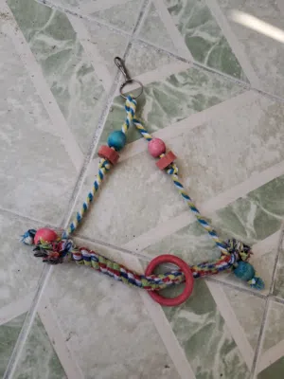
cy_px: 190
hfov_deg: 51.4
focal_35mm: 27
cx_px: 142
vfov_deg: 65.3
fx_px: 295
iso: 50
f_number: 1.8
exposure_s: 1/118
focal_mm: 4
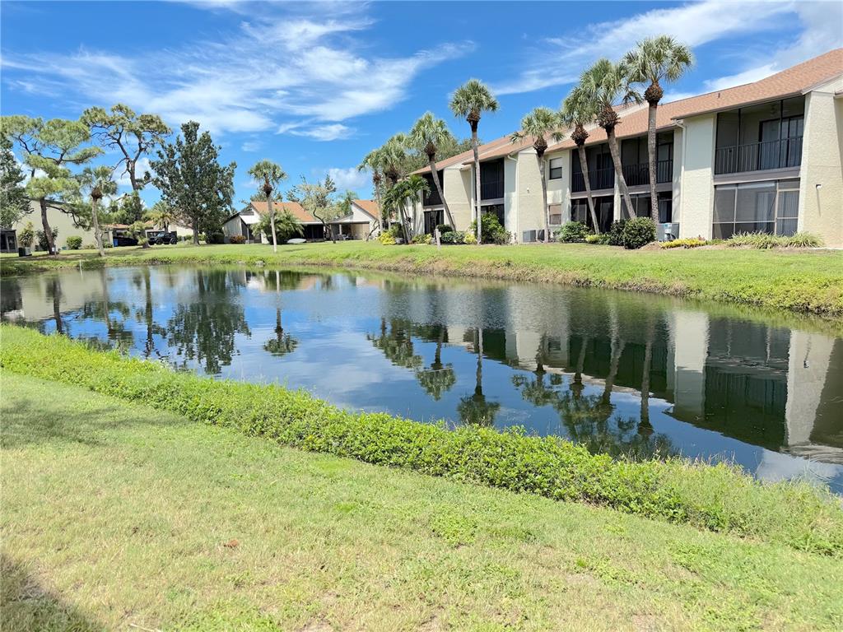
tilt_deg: -9.7
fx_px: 584
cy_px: 316
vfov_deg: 56.8
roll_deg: +0.9
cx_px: 422
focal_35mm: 24
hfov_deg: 71.6
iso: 80
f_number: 1.78
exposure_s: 1/4167
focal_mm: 6.76
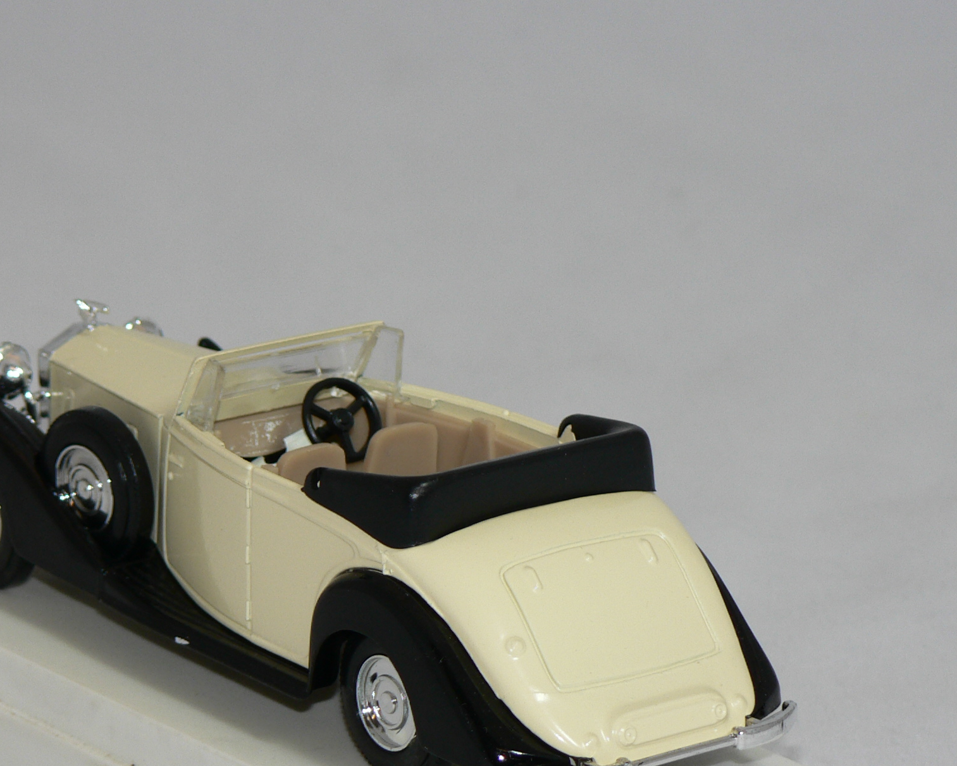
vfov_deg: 8.3
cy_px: 540
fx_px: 5239
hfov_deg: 10.4
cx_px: 326
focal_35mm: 185
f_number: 3.2
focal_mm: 18.6
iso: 80
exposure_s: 1/60
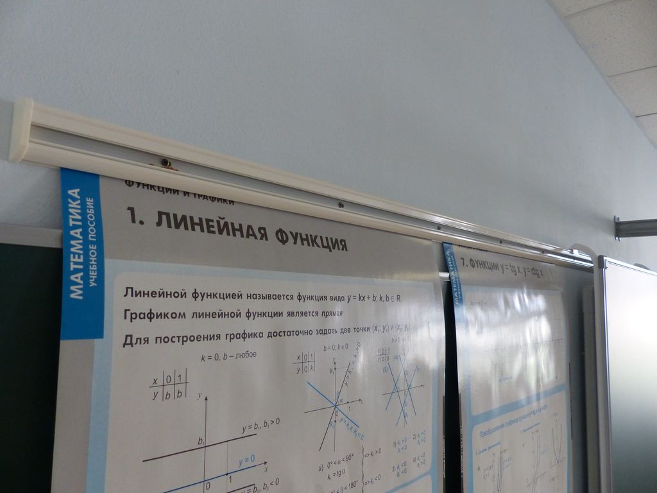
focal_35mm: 25
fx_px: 474
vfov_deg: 54.9
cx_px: 328
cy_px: 246
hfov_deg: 69.4
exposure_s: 1/60
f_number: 2.8
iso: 320
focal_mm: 4.5
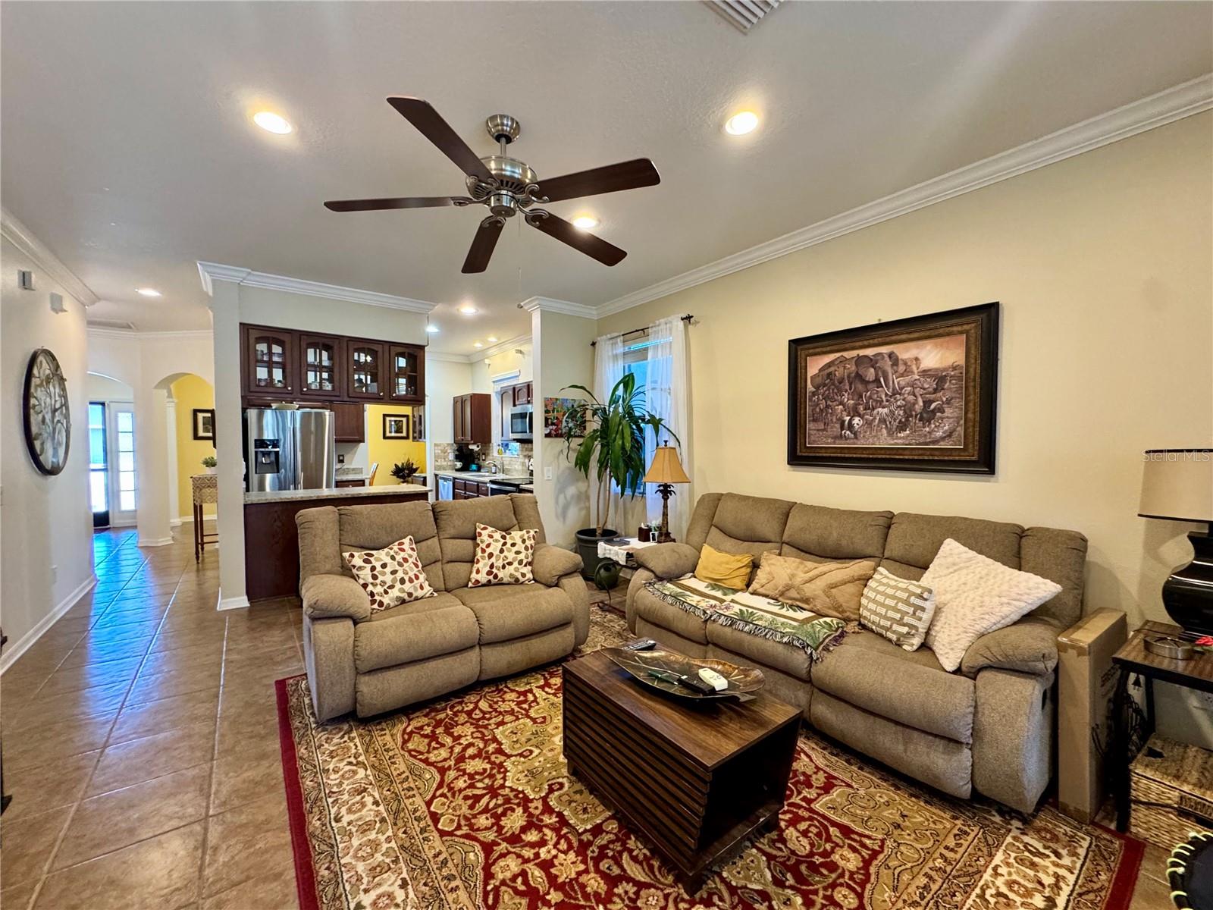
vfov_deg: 85.7
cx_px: 606
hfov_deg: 102.1
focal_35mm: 14
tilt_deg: -2.2
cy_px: 455
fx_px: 491
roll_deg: +0.1
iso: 400
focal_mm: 2.22
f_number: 2.2
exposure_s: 1/60
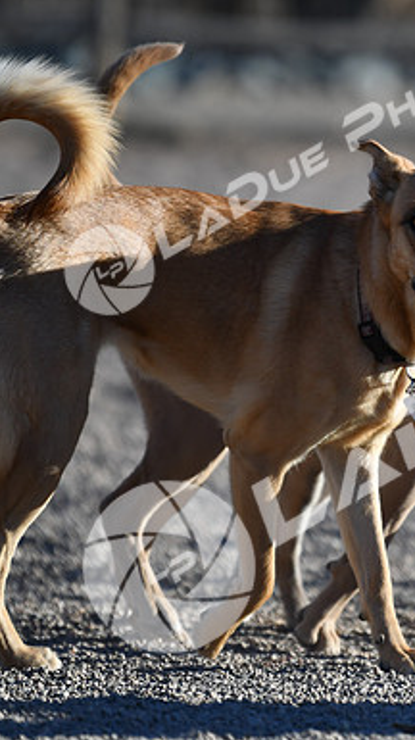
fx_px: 9291
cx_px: 509
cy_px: 370
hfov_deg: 2.6
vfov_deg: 4.6
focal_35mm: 474
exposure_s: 1/4000
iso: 220
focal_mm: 200
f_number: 2.8
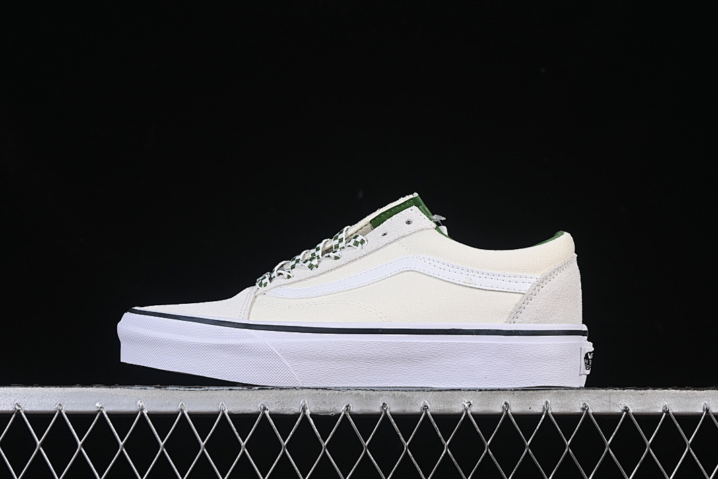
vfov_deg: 18.0
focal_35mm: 76
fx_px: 1516
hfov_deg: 26.6
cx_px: 362
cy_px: 238
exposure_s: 1/80
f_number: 8
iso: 160
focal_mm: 50
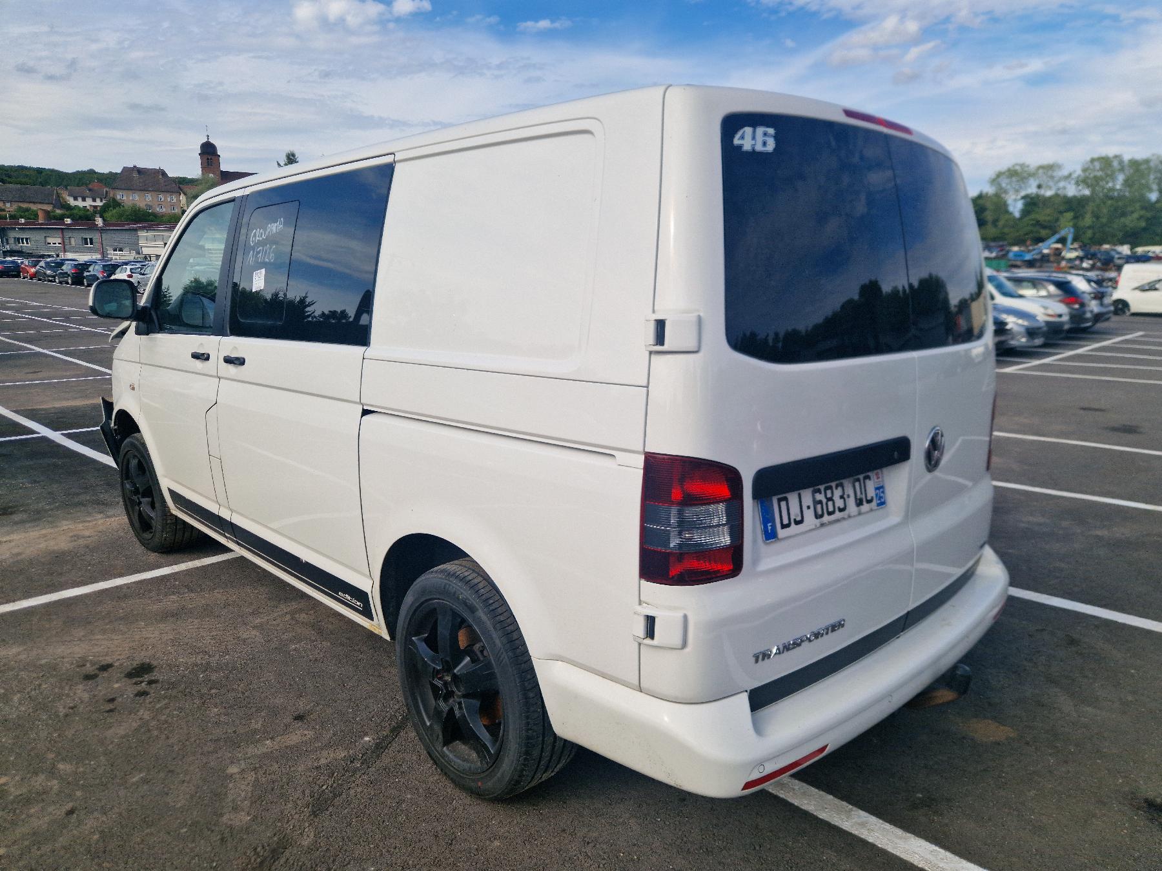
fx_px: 772
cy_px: 436
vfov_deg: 58.9
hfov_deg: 73.9
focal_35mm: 23
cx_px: 581
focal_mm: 5.4
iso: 50
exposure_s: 1/1667
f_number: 1.8
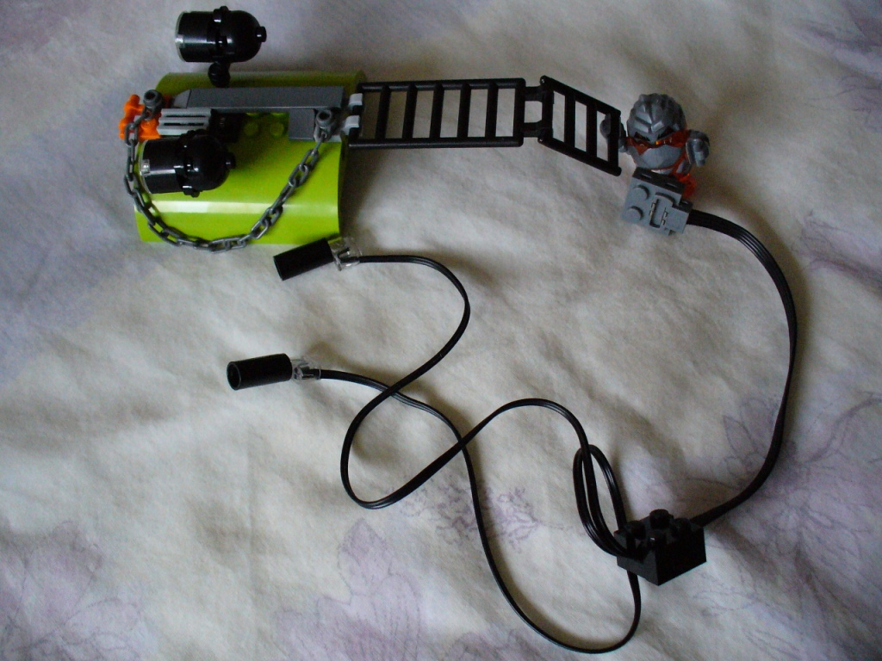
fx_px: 943
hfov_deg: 50.1
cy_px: 330
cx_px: 441
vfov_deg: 38.7
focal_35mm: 37
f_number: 2.8
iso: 400
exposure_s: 1/125
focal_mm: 6.1
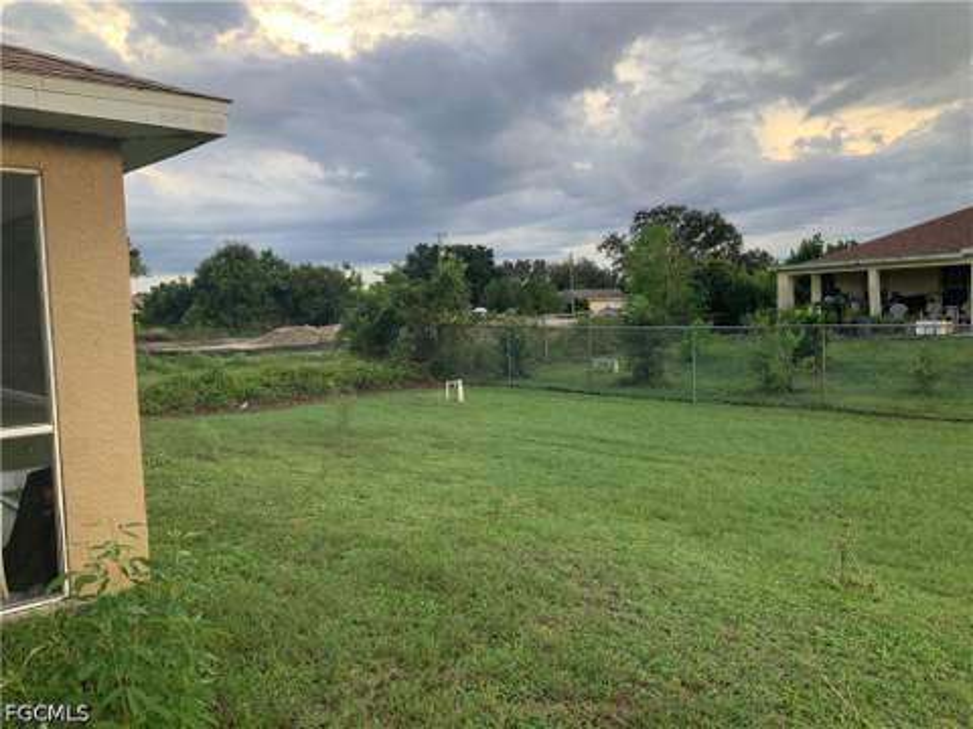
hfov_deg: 61.7
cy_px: 364
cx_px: 486
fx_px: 815
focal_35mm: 29
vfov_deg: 48.2
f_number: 1.8
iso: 16
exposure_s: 1/324
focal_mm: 3
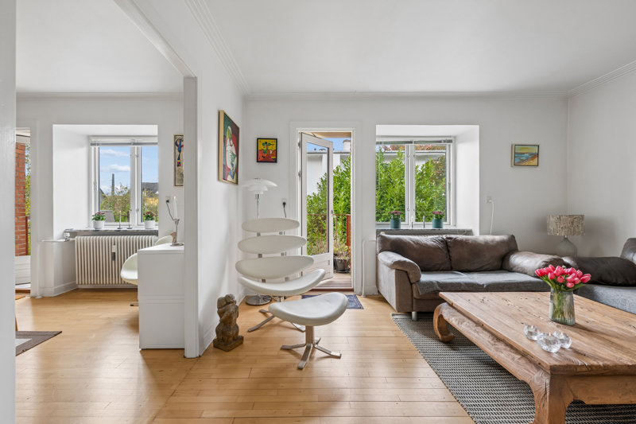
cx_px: 318
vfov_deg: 73.7
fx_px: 283
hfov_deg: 96.7
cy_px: 212
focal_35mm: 16
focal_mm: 16
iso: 160
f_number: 9
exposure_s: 1/10
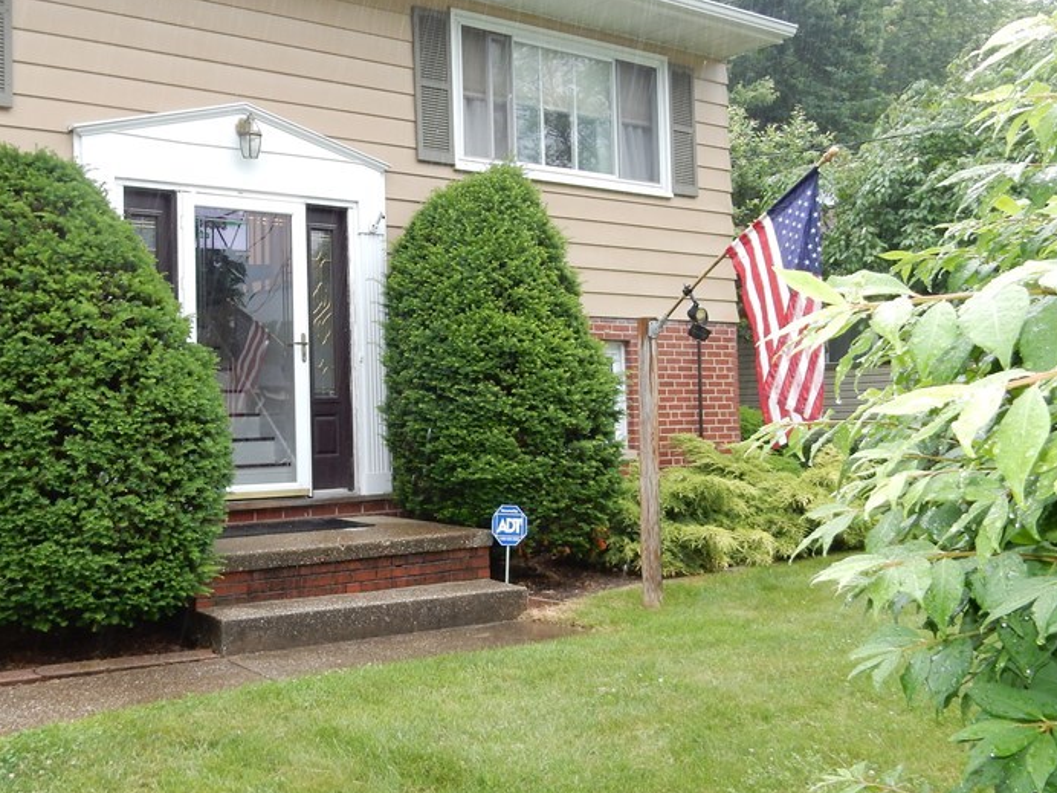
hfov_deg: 49.6
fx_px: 1130
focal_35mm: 37
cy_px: 358
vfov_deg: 38.6
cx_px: 390
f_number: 3.7
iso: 180
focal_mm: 4.5
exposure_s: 1/50
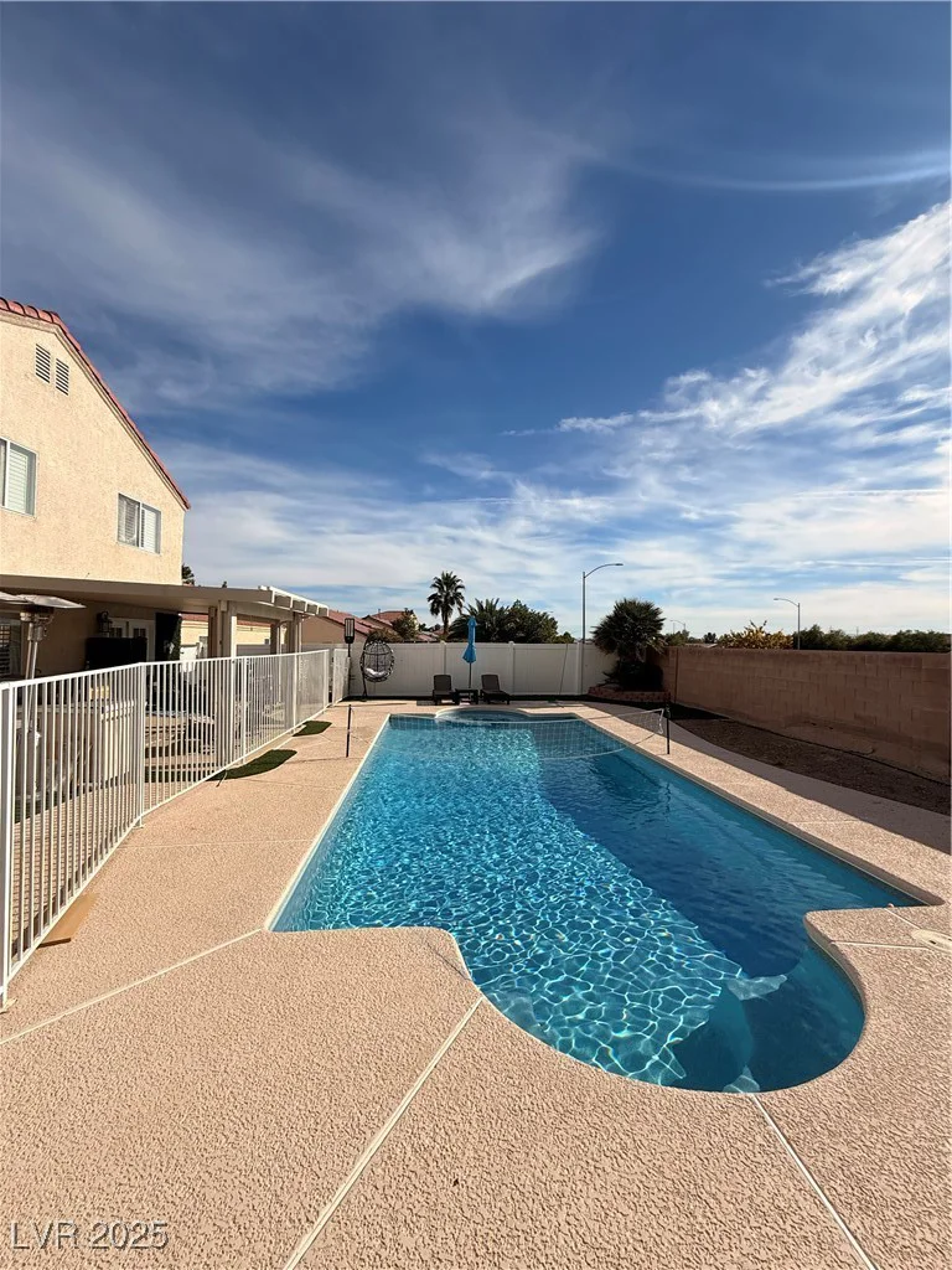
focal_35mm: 14
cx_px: 476
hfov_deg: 85.7
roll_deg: -1.2
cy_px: 635
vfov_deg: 102.1
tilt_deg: +1.4
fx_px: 513
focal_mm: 2.22
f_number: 2.2
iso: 50
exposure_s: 1/4425
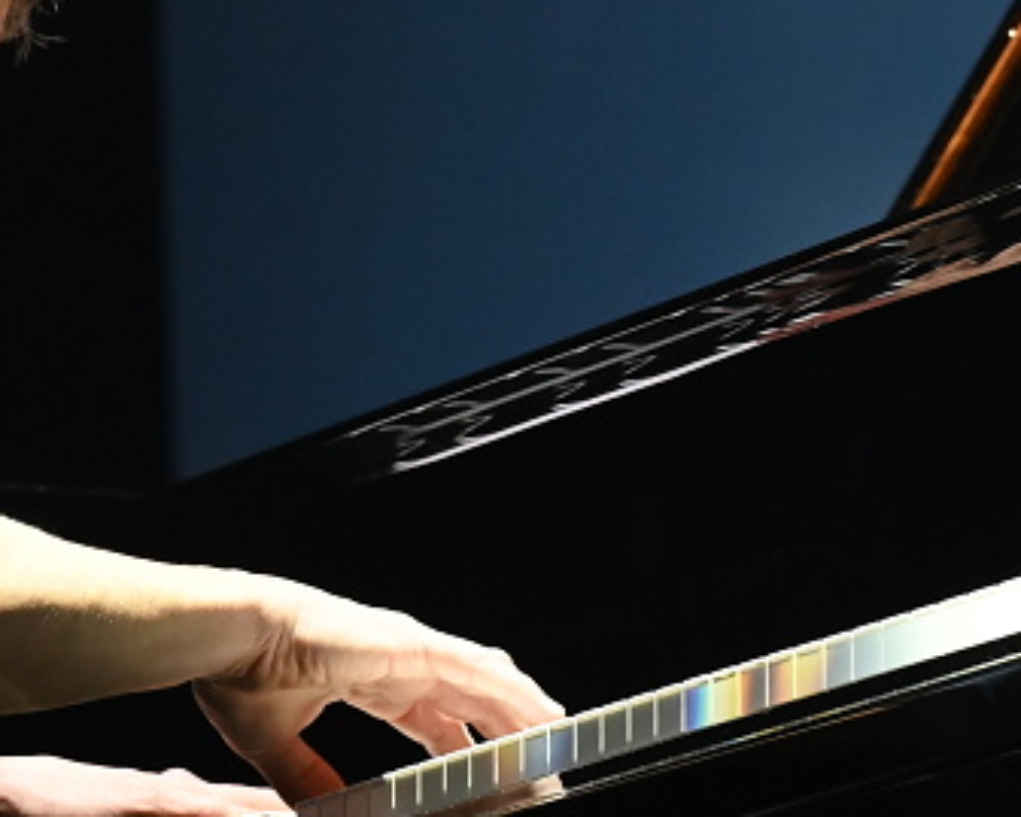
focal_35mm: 355
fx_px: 10730
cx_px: -43
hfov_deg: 5.4
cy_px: 398
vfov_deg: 4.4
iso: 4000
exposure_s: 1/100
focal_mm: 115
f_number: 5.6
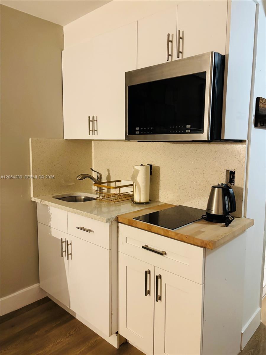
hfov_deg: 53.1
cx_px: 133
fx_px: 266
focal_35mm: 26
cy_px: 178
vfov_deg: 67.3
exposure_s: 1/60
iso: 400
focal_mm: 5.96
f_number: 1.6
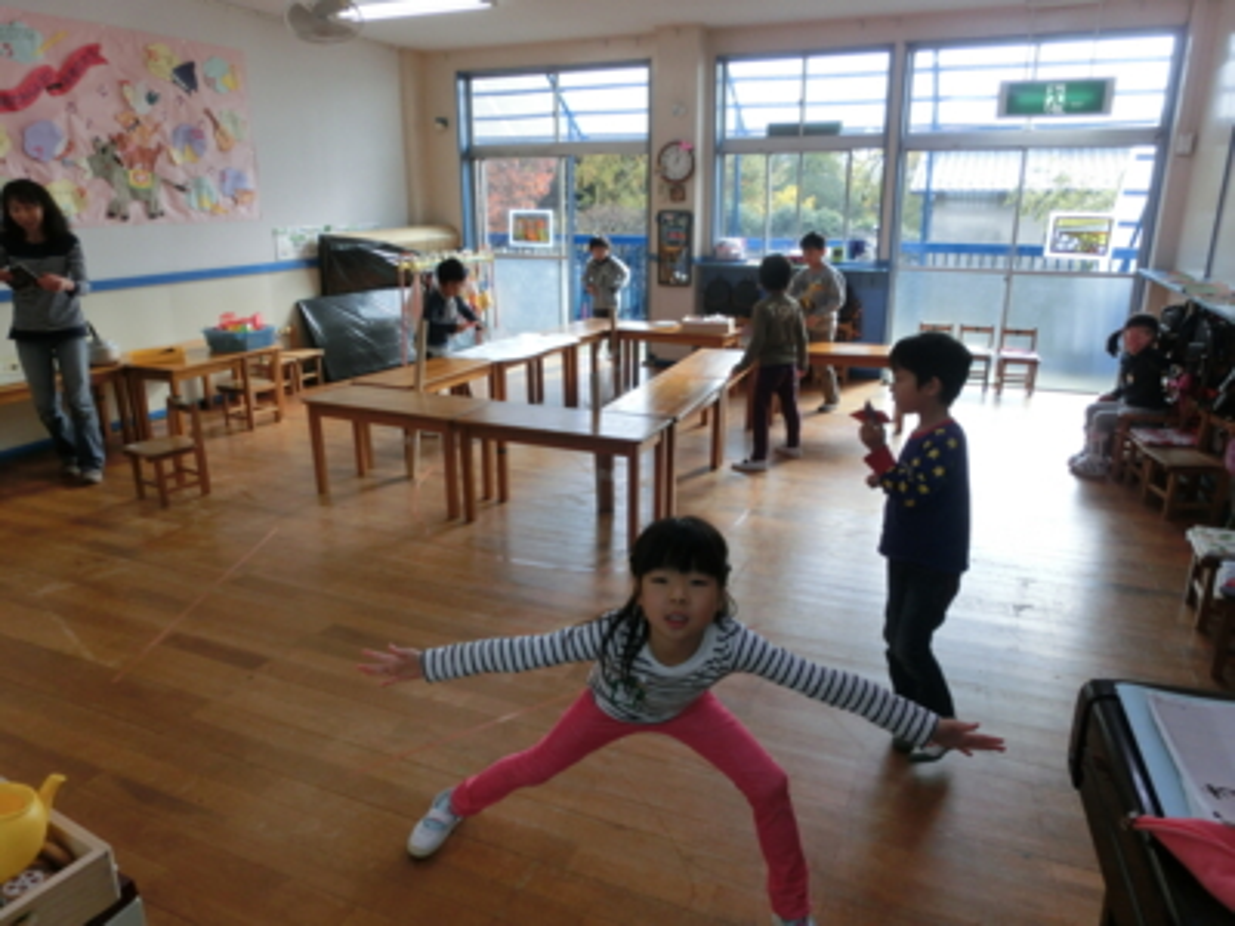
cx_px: 618
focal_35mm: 24
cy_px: 463
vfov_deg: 56.8
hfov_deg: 71.6
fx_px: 856
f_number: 3
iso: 80
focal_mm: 4.24
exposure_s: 1/250
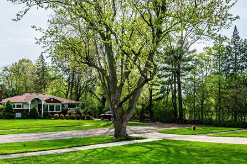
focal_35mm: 39
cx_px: 107
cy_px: 102
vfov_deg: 34.0
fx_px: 267
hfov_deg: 49.4
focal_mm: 17
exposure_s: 1/400
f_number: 9
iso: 200
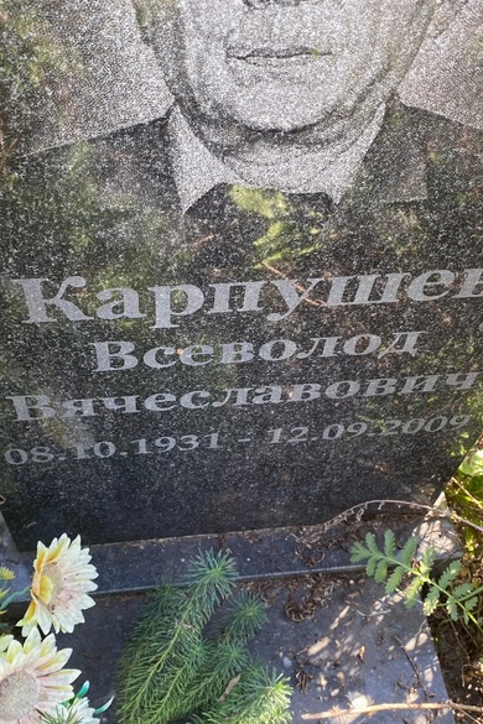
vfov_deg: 51.9
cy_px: 361
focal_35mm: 37
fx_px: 745
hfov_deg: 35.9
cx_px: 230
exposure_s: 1/121
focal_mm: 4.25
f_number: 1.8
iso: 40
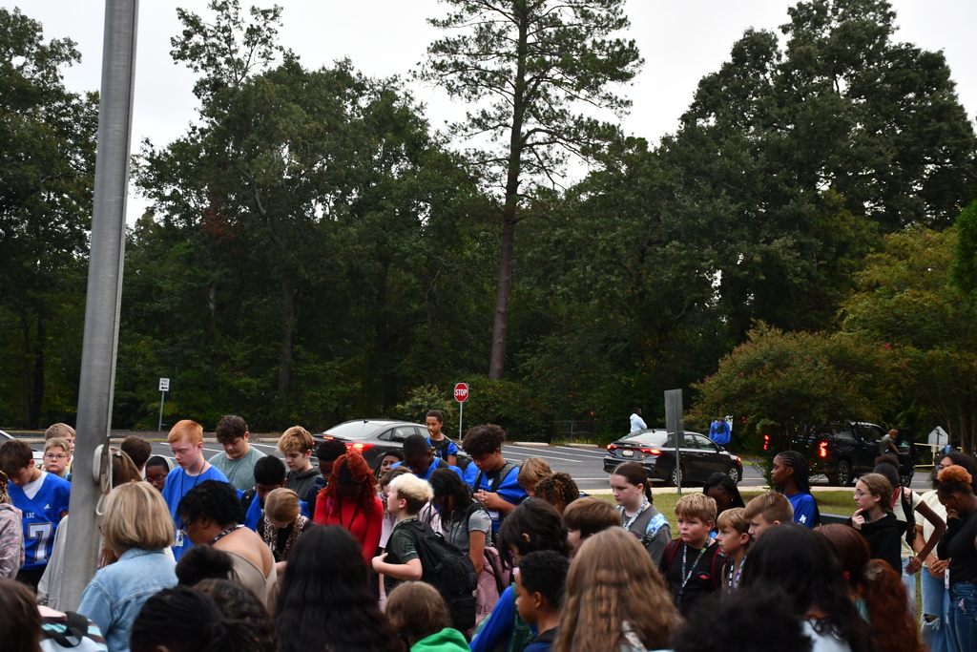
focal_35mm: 60
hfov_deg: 33.4
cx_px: 488
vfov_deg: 22.6
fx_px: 1628
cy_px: 326
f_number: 4.5
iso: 1400
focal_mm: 40
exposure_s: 1/125
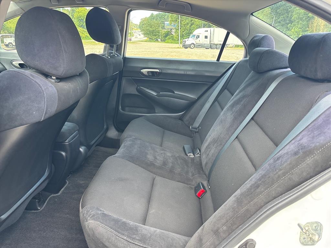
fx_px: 249
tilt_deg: -20.7
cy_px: 124
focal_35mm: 26
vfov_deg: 53.1
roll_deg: -0.9
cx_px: 166
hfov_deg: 67.3
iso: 100
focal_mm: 5.96
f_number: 1.6
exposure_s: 1/121
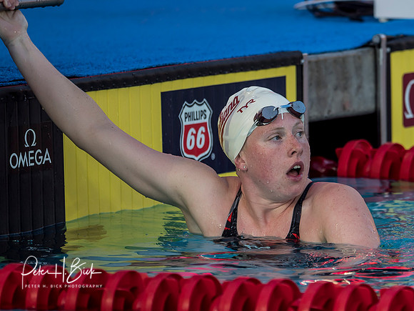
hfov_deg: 3.4
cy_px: 171
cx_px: 303
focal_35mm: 588
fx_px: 7037
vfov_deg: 2.5
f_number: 2.8
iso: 250
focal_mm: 200
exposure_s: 1/1250
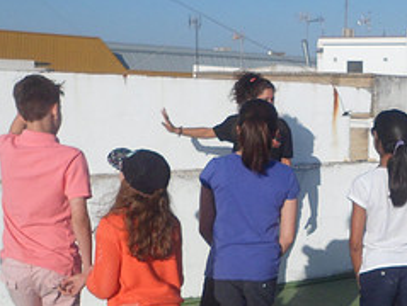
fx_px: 742
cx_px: 426
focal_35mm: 63
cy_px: 218
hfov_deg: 28.4
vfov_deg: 23.2
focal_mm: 4.9
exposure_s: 1/250
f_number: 9.4
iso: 80
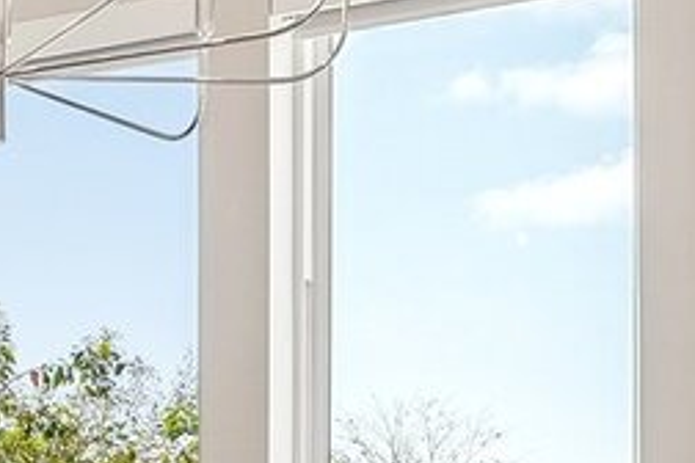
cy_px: 595
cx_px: 6
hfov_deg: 18.7
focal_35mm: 106
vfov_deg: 12.5
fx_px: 2050
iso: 160
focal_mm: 16.5
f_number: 8
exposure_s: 1/30
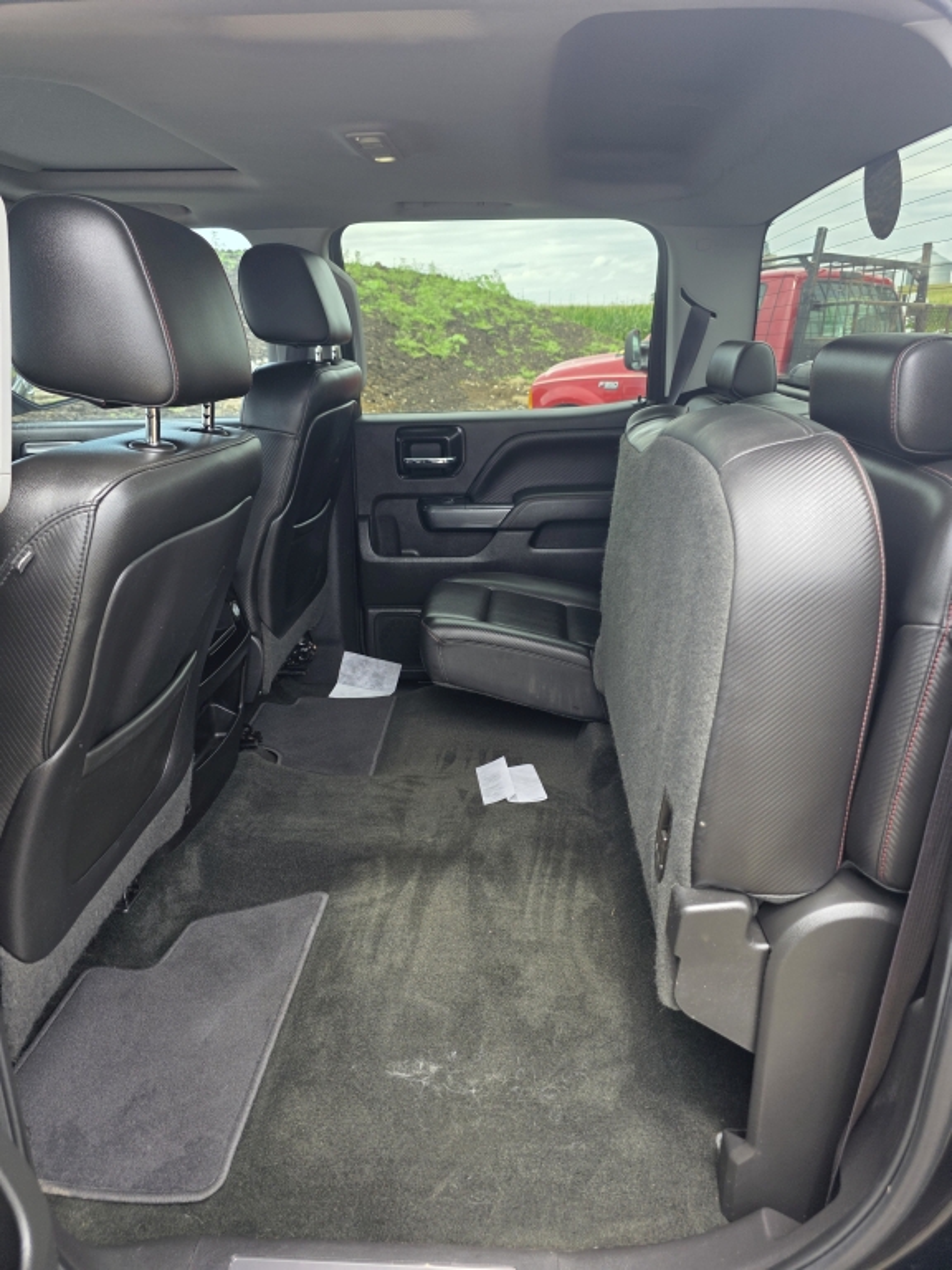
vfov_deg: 73.9
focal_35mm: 23
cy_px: 635
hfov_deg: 58.9
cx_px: 476
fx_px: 843
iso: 50
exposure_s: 1/180
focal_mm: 6.3
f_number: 1.7
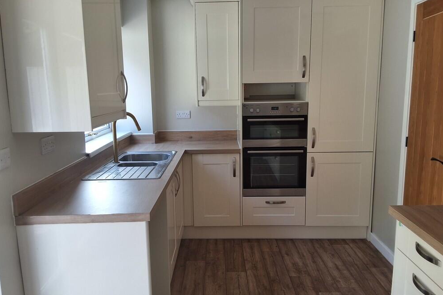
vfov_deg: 43.6
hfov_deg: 61.9
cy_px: 155
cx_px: 220
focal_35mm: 30
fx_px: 369
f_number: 1.9
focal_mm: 2.91
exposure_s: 1/100
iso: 50
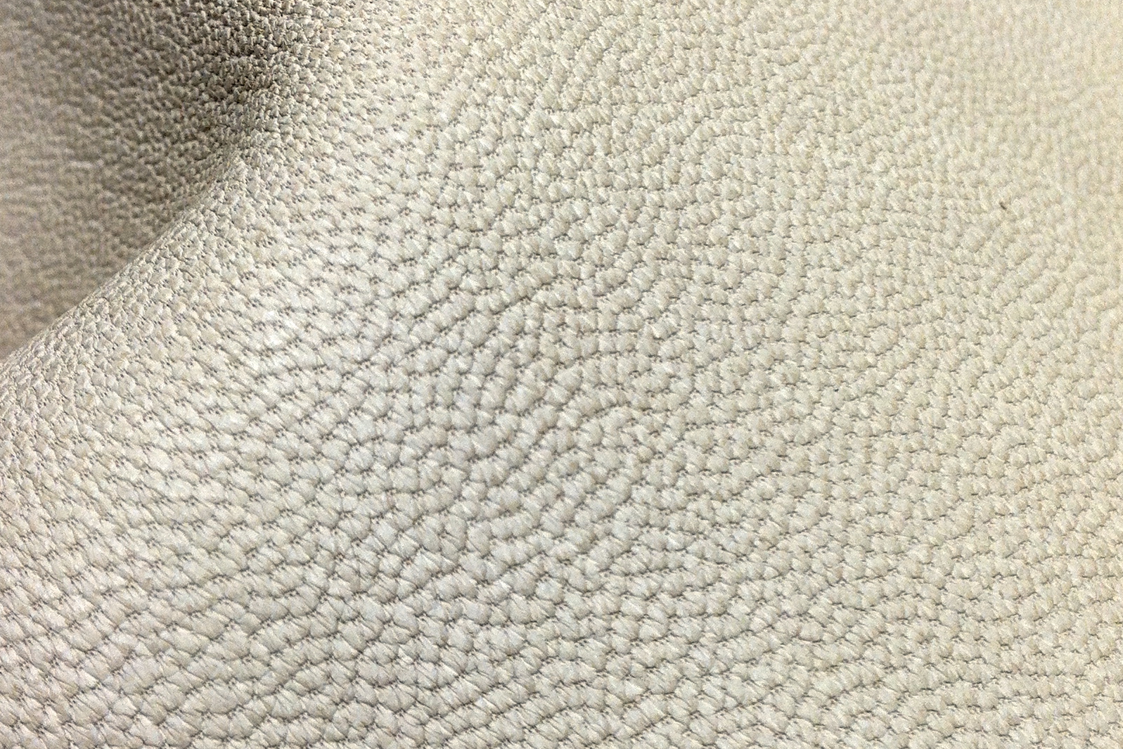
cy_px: 460
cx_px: 556
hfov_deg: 33.9
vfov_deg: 23.0
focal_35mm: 59
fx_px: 1841
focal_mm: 3.85
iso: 80
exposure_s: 1/40
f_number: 2.8
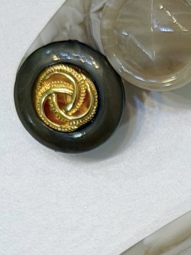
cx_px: 502
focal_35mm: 267
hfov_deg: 5.3
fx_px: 1964
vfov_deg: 7.3
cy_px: 357
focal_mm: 6.76
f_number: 1.78
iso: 50
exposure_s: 1/100
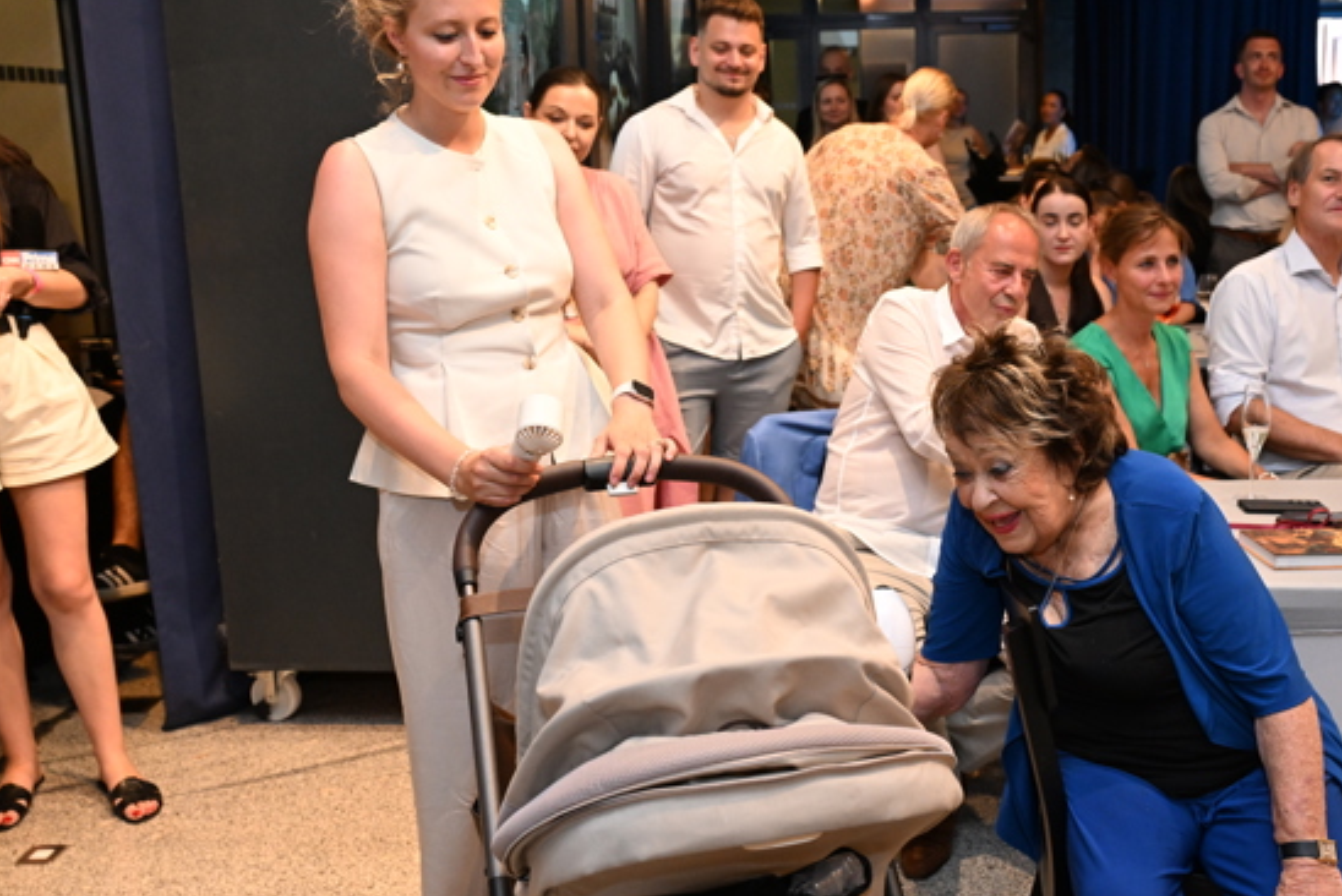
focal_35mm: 40
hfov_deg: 48.4
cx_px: 825
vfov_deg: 33.7
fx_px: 1478
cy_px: 431
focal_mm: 31.5
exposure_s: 1/125
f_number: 5
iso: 4000
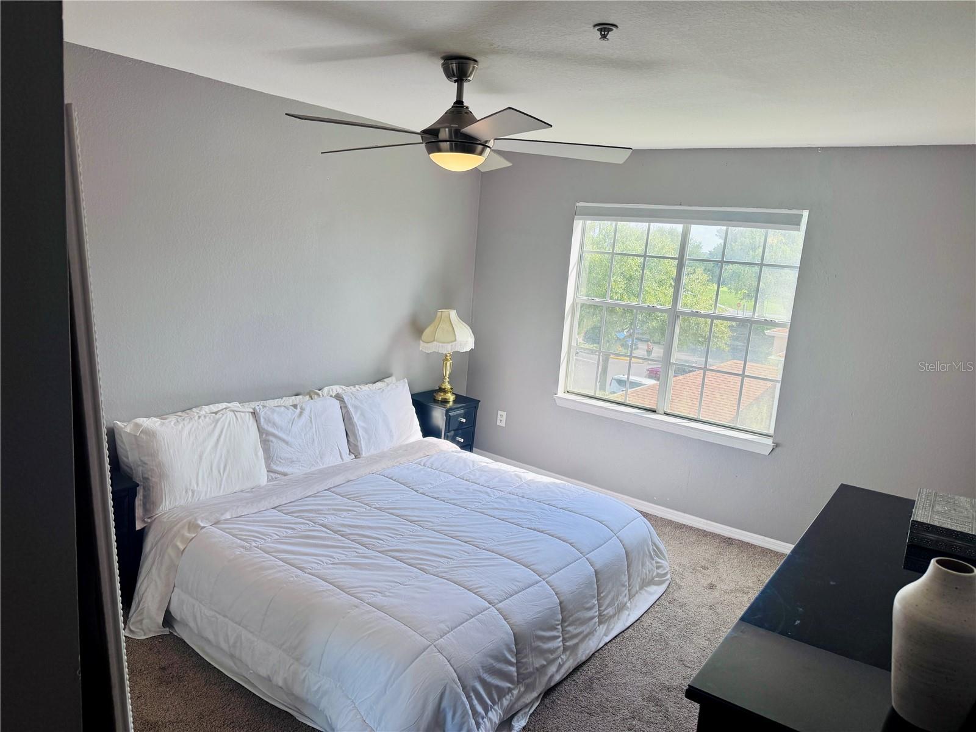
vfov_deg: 56.8
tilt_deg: -11.2
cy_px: 366
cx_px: 488
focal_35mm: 24
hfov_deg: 71.6
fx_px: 677
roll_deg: -4.6
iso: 80
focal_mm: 6.76
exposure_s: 1/621
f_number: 1.78
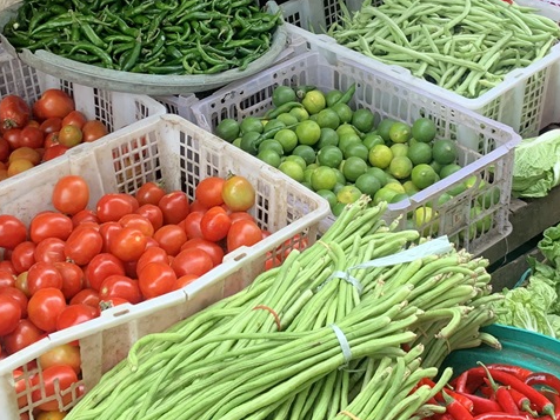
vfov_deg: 24.3
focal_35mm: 59
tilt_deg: -25.0
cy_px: 59
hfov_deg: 32.7
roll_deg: +5.1
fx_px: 954
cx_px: 294
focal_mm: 4.25
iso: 100
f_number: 1.8
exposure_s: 1/96
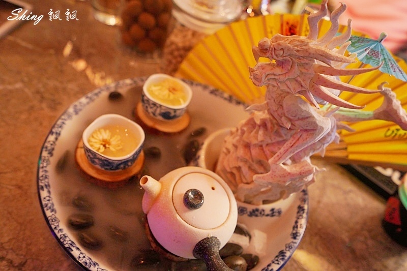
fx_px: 384
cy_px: 136
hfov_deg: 55.8
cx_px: 204
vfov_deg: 38.9
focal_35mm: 34
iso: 2500
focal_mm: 34
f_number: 4
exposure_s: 1/15
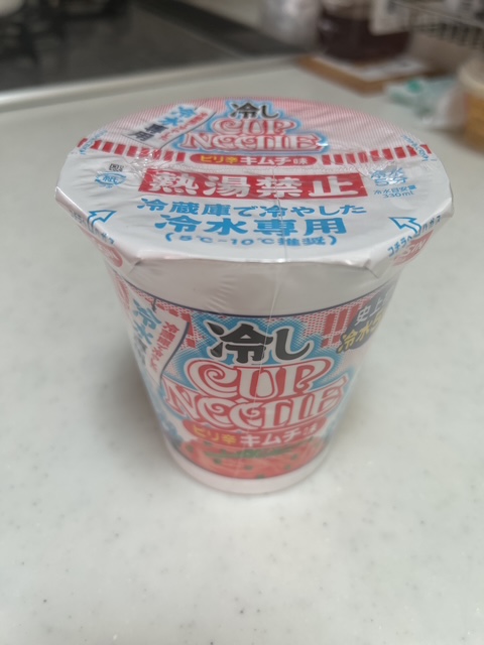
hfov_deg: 53.1
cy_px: 322
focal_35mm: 26
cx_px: 242
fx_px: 485
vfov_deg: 67.3
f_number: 1.5
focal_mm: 5.7
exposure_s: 1/148
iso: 32
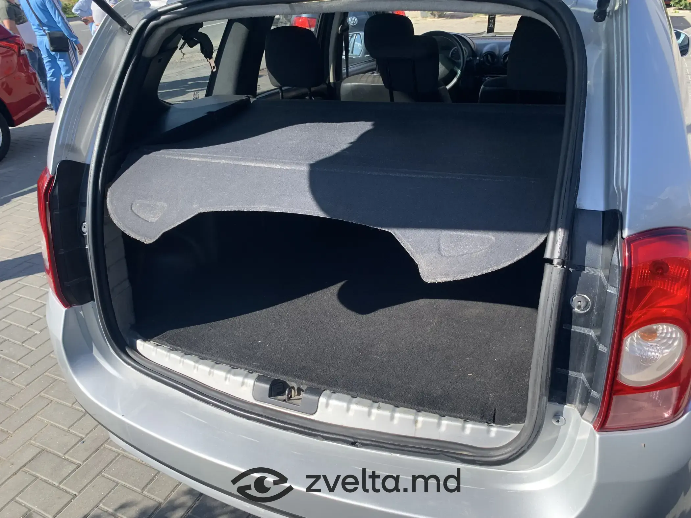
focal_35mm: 26
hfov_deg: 67.3
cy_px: 259
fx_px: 519
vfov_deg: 53.1
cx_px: 346
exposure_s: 1/754
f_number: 1.8
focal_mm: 4.25
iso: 25
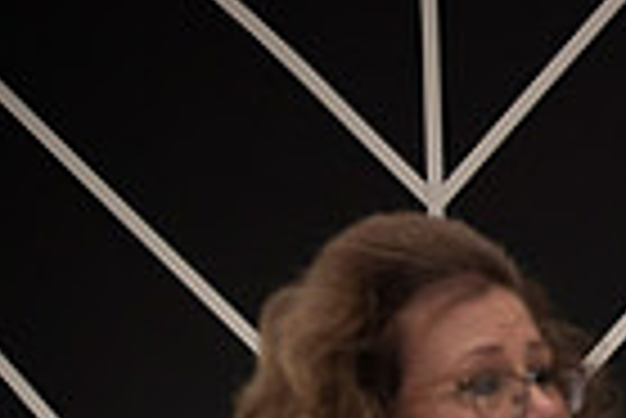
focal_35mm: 121
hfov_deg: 15.4
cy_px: 683
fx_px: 2106
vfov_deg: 10.8
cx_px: 982
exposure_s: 1/1600
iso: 1600
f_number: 2.8
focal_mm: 29
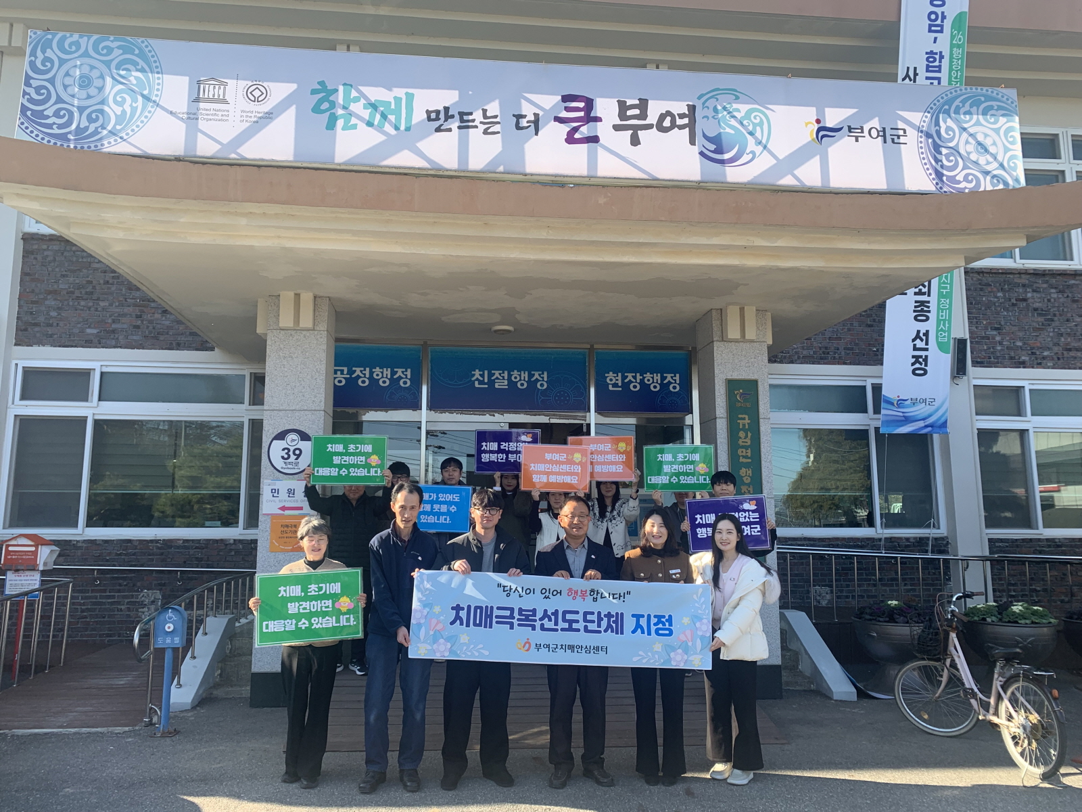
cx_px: 541
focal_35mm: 26
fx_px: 813
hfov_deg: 67.3
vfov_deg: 53.1
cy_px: 406
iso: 25
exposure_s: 1/455
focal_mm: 4.25
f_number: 1.8
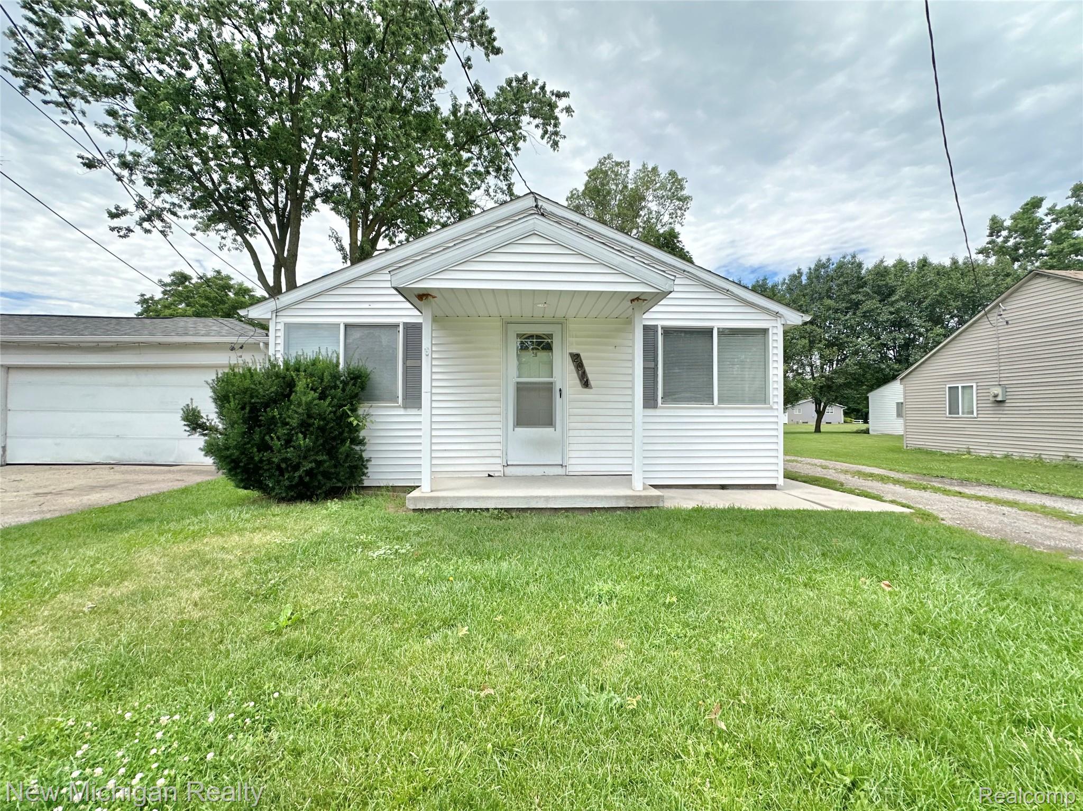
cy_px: 406
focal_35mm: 14
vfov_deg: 85.7
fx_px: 438
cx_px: 542
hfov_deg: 102.1
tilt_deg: +1.8
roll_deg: +0.3
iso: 50
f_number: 2.2
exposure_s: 1/1689
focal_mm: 2.22
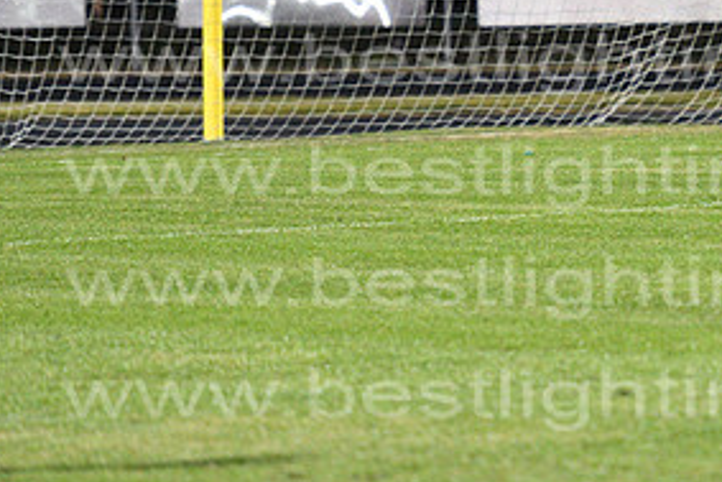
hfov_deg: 4.1
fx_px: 10173
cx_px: 643
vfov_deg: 2.7
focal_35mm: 507
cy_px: 9
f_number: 2.8
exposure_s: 1/800
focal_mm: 165
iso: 8000
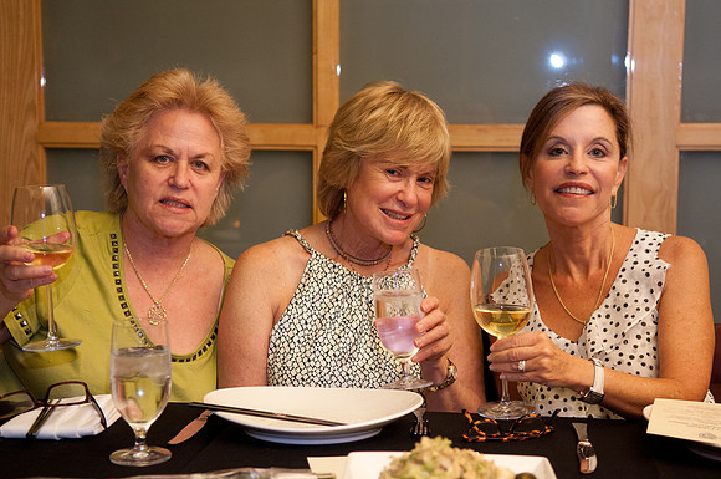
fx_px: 1200
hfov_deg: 33.4
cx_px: 360
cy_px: 240
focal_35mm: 60
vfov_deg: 22.6
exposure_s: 1/80
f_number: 2.8
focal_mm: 40
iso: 1000
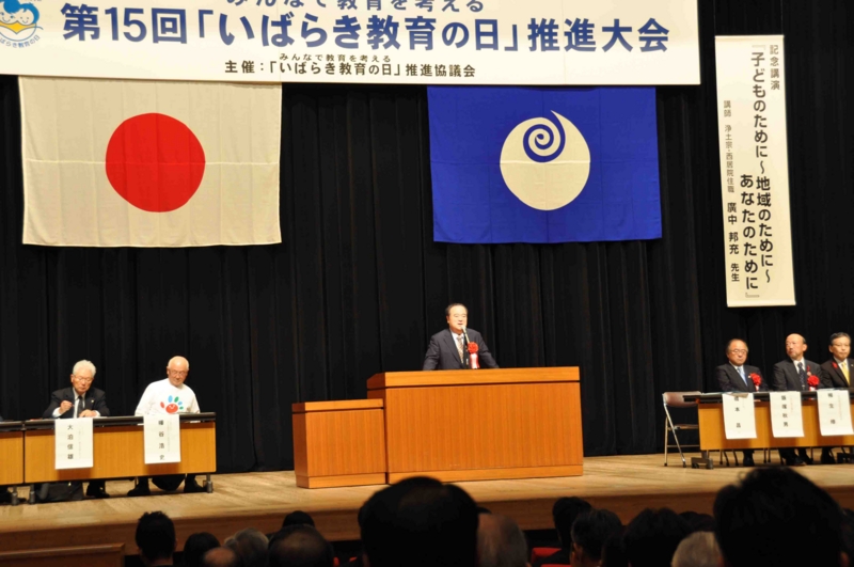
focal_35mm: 69
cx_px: 427
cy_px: 284
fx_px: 1635
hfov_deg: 29.3
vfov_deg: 19.7
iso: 360
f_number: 5.6
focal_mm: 46
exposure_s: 1/30
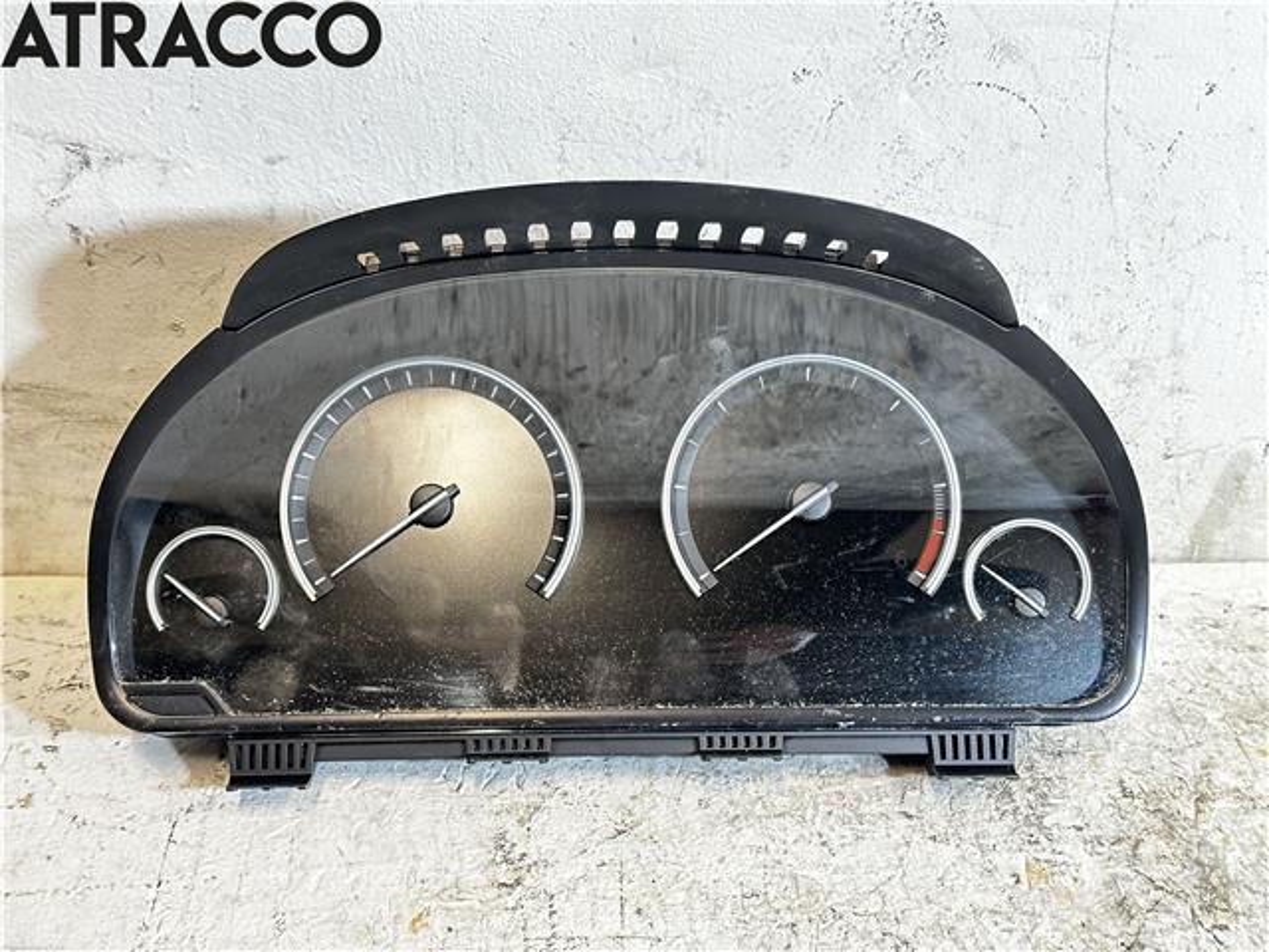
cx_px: 634
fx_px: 1760
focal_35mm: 48
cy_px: 476
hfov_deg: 39.7
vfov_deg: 30.3
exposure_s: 1/33
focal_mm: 6.86
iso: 200
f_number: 1.78
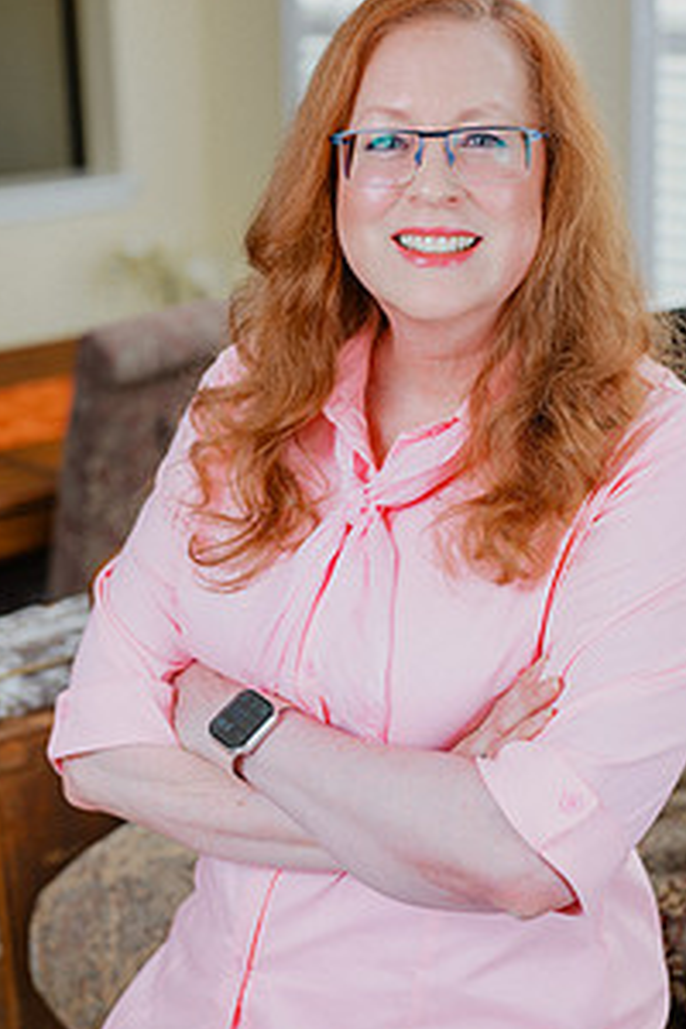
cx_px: 405
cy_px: 535
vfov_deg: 27.0
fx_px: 2144
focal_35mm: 75
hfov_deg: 18.2
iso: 100
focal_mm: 50
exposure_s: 1/50
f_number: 2.8
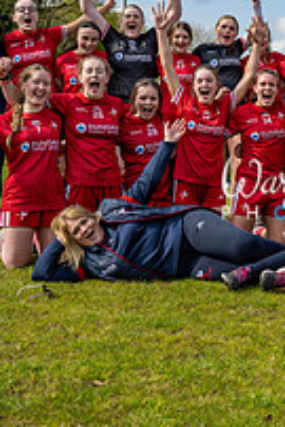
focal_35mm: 69
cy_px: 147
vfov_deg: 29.1
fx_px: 818
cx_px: 359
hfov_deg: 18.5
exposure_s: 1/1000
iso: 100
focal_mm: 24
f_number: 4
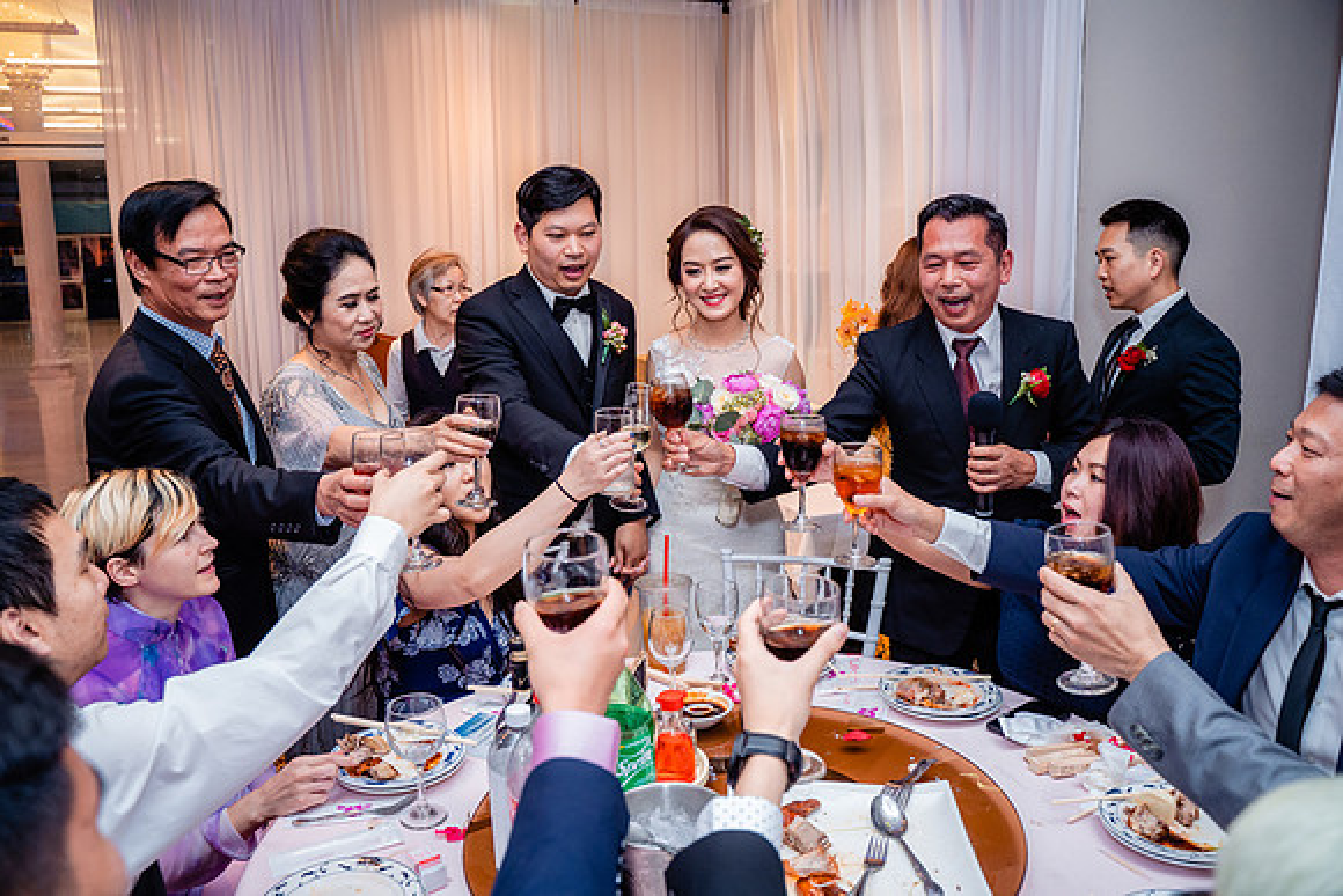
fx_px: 1045
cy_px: 448
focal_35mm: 28
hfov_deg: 65.5
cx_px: 672
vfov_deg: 46.4
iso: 1600
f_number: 4.5
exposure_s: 1/200
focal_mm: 28
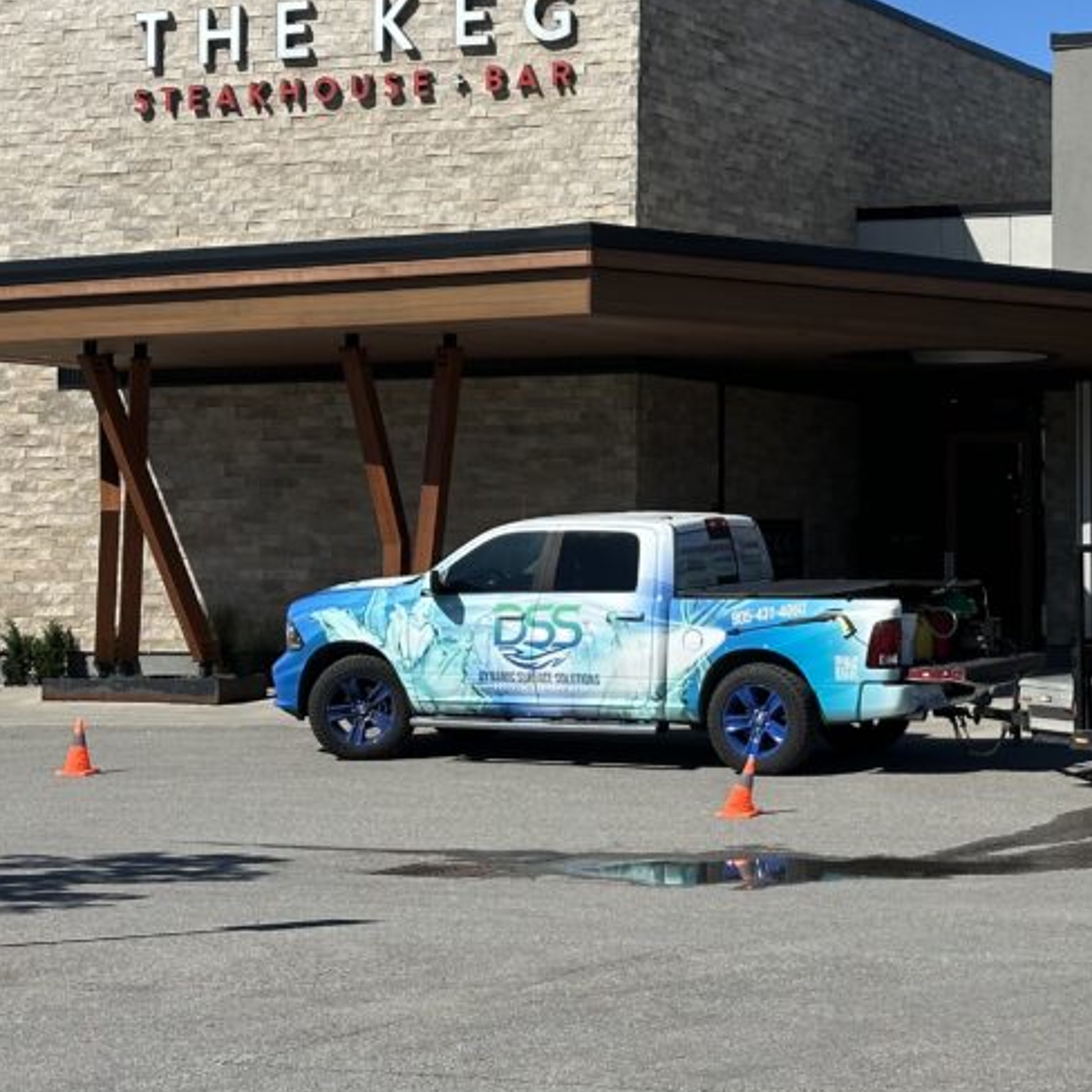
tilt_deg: +4.8
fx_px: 3176
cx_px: 922
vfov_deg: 19.4
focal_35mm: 89
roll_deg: +0.0
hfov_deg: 19.2
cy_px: 300
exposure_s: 1/4566
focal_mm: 6.86
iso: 64
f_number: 1.78
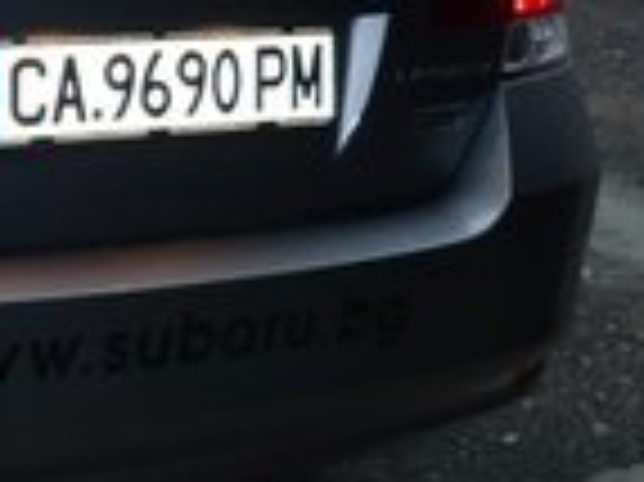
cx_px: -126
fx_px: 1822
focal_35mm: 98
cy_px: 126
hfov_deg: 19.0
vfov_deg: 15.0
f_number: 2.8
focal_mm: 5.8
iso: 100
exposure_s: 1/30
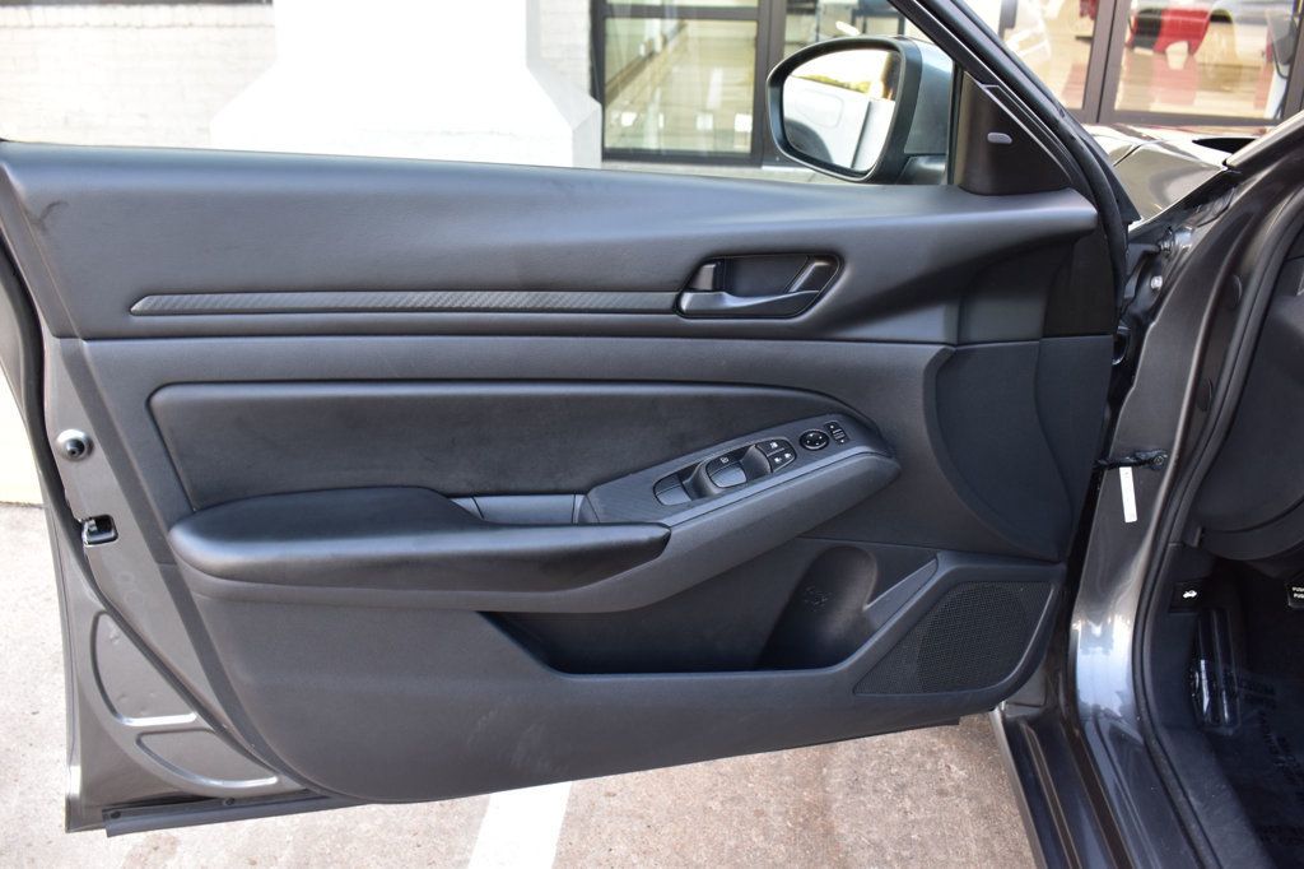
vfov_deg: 41.7
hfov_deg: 59.5
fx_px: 1141
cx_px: 652
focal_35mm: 32
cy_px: 434
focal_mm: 21
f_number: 7.1
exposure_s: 1/25
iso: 400
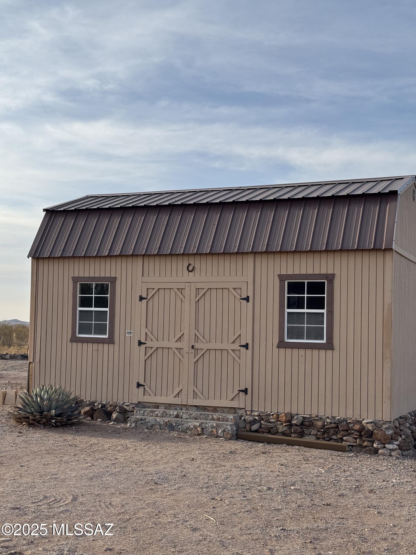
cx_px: 208
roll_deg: -1.3
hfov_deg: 30.3
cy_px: 278
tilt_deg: +3.7
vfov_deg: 39.7
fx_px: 769
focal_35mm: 48
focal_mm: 6.76
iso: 64
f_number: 1.78
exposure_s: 1/2717
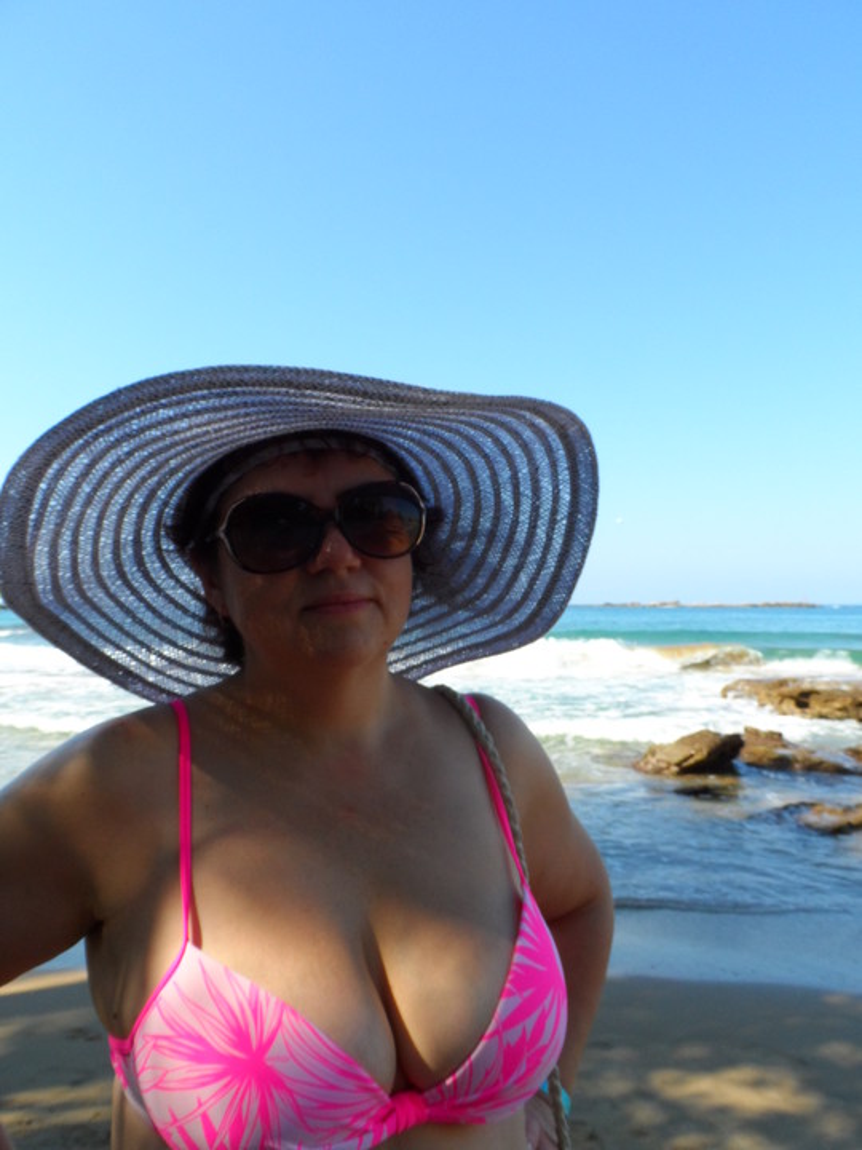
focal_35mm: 24
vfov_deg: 71.6
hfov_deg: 56.8
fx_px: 797
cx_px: 431
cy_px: 575
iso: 80
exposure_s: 1/250
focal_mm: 4
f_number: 4.5
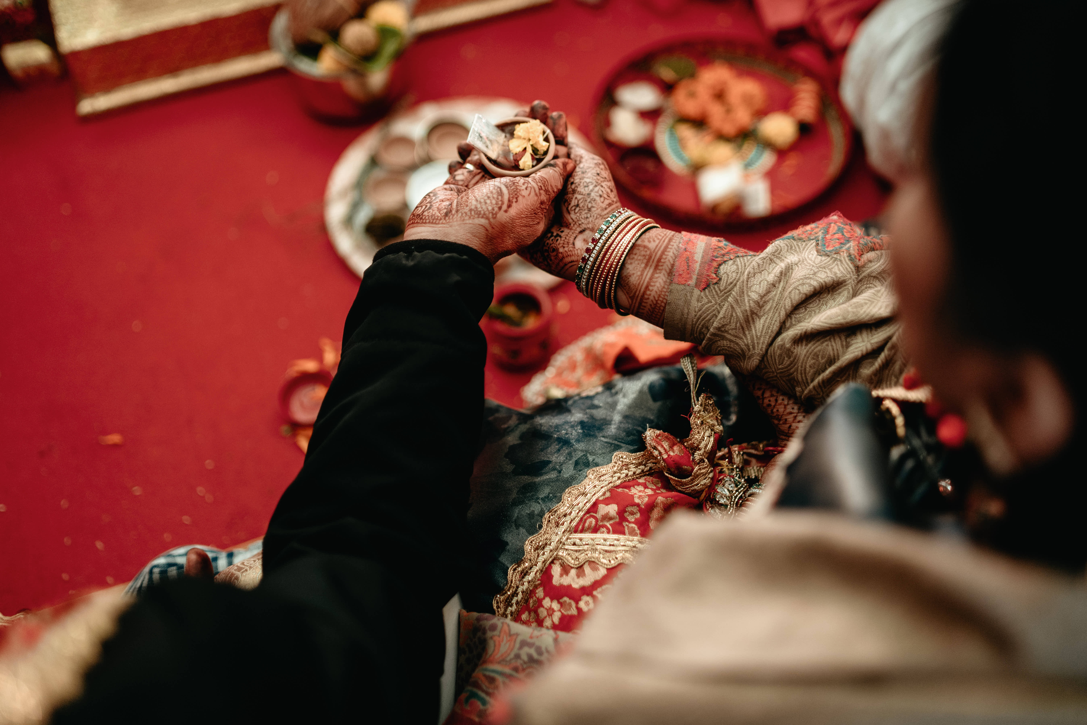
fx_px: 1057
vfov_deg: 37.9
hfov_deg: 54.4
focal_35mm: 35
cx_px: 544
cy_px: 362
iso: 400
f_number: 1.4
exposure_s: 1/250
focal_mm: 35
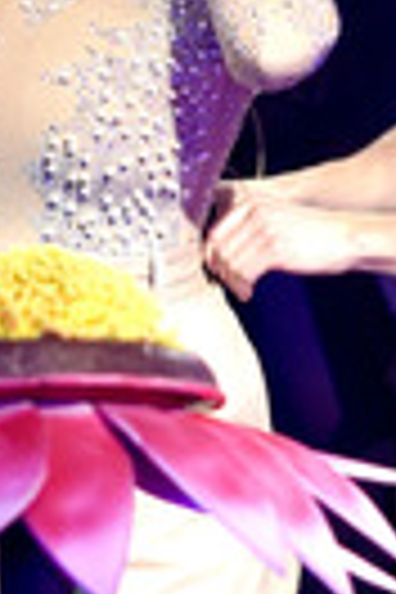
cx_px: 11
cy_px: -22
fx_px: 4224
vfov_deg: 8.0
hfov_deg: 5.4
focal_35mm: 256
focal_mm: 50
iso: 1000
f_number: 2.2
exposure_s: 1/160
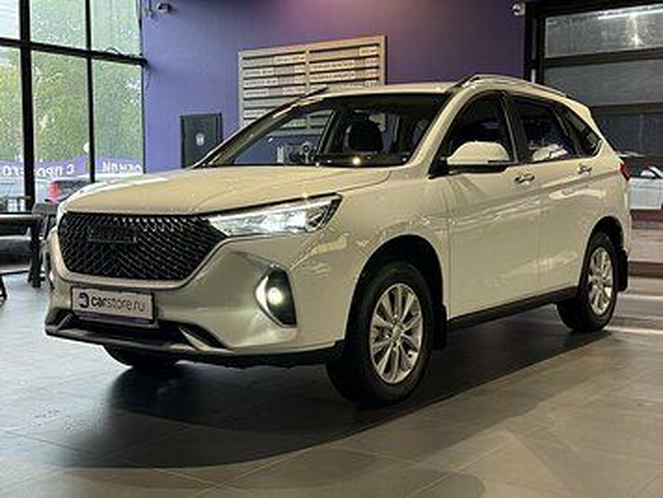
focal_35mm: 48
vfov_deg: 30.3
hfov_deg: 39.7
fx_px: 919
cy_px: 249
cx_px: 332
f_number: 1.78
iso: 50
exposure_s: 1/50
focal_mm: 6.76
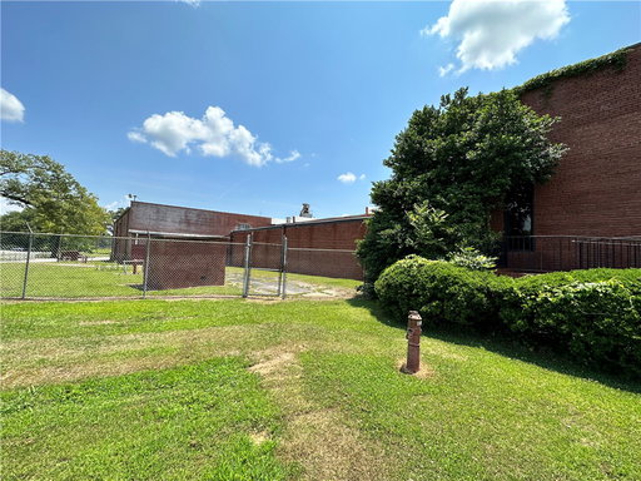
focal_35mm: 14
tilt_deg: +2.7
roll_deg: -2.7
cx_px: 320
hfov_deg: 102.1
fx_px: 259
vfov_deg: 85.7
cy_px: 240
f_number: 2.2
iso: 50
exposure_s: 1/2132
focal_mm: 2.22
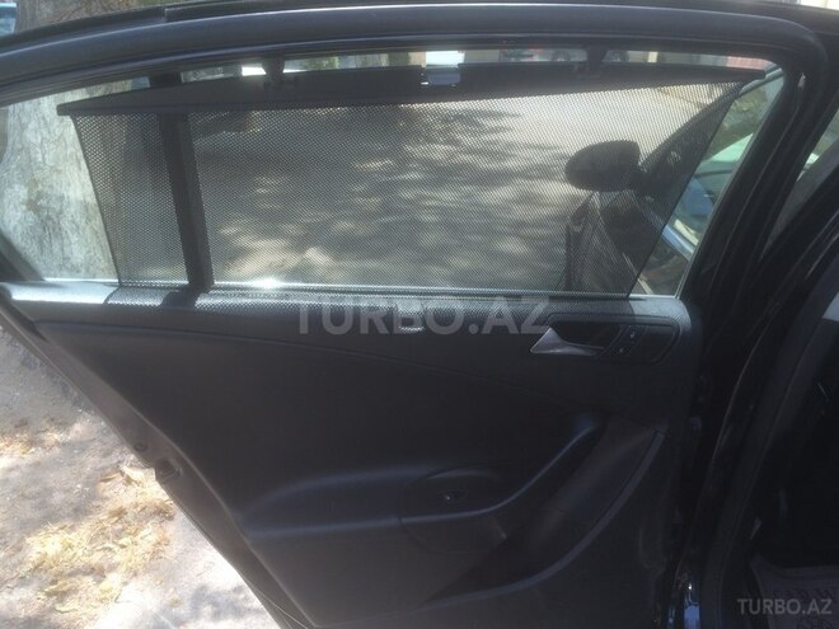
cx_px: 420
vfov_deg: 48.2
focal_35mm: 29
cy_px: 314
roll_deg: -5.2
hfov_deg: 61.7
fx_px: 703
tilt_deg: -23.1
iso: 32
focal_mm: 4.15
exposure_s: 1/146
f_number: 2.2
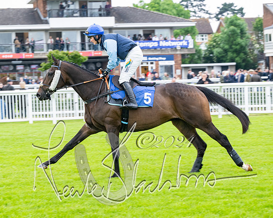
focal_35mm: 92
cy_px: 108
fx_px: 746
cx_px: 116
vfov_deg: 16.6
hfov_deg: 20.7
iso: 400
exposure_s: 1/400
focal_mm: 70
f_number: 4
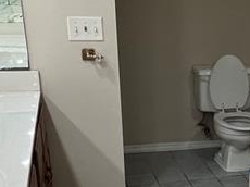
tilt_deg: -19.8
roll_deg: -2.2
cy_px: 155
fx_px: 418
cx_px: 246
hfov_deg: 31.0
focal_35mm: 58
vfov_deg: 24.7
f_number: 1.8
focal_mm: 1.57
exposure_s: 1/120
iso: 160
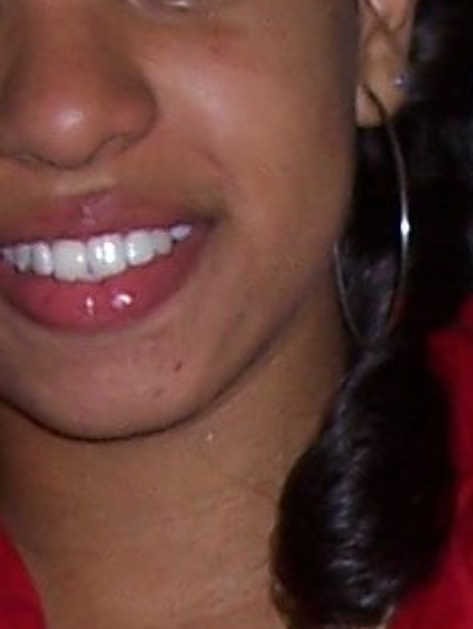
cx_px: 88
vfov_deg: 23.6
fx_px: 1492
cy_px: 166
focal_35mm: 82
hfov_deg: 17.8
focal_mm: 5.6
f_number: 2.7
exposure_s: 1/60
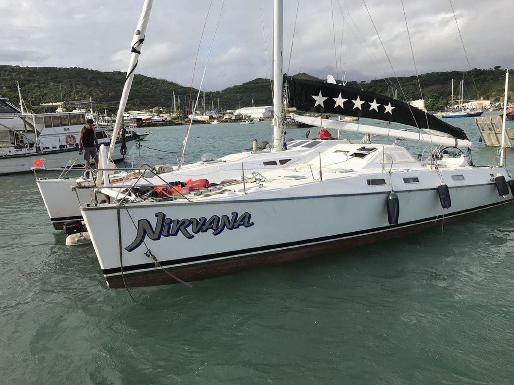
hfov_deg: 63.4
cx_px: 257
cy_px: 192
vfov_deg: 49.7
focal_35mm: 28
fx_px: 416
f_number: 1.8
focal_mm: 3.99
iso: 20
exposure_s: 1/3096
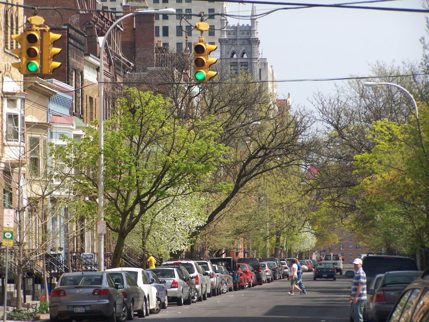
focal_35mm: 189
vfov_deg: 7.9
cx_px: 214
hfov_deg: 10.5
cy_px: 161
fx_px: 2342
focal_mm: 31.3
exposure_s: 1/500
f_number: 3.2
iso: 200
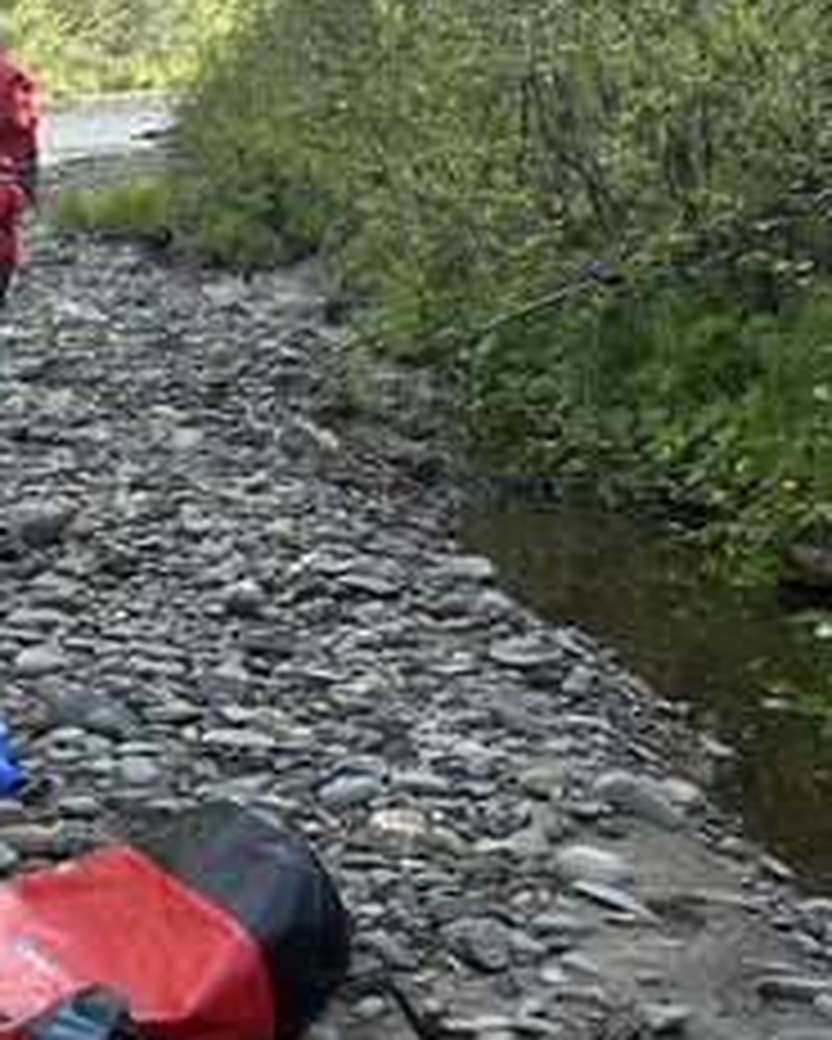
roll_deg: +1.7
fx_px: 1999
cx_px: -445
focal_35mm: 65
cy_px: 693
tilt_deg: -16.7
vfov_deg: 28.9
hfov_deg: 20.0
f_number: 1.78
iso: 80
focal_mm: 6.86
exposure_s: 1/773
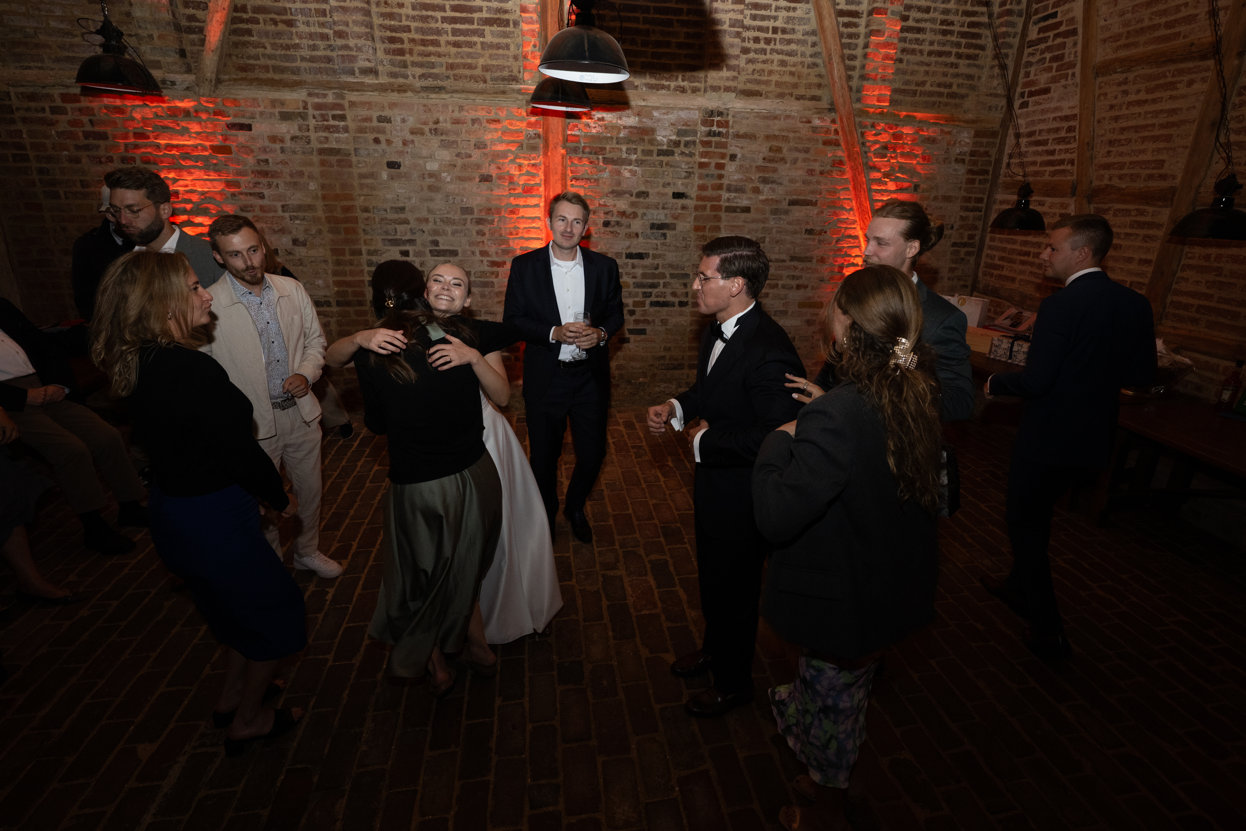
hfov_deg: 93.2
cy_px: 395
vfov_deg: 70.4
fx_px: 588
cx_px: 649
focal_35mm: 17
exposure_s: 1/40
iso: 1000
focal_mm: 16
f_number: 6.3
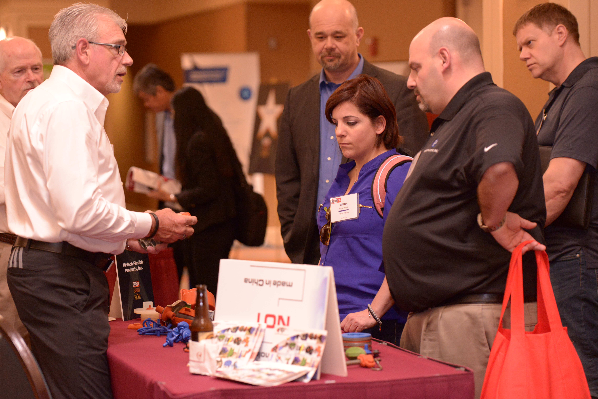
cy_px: 200
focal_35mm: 111
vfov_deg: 12.3
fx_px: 1844
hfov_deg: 18.4
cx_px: 299
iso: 3200
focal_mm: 110
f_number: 3.2
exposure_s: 1/125
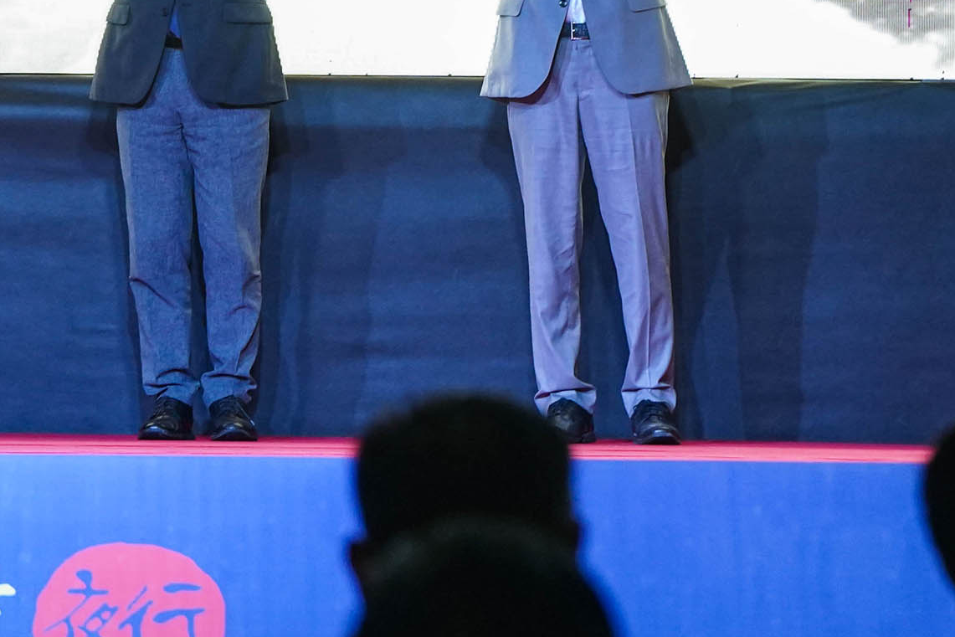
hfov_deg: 6.8
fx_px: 7959
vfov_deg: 4.6
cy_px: -184
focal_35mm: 300
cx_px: -121
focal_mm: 107
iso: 2500
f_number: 4
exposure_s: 1/160
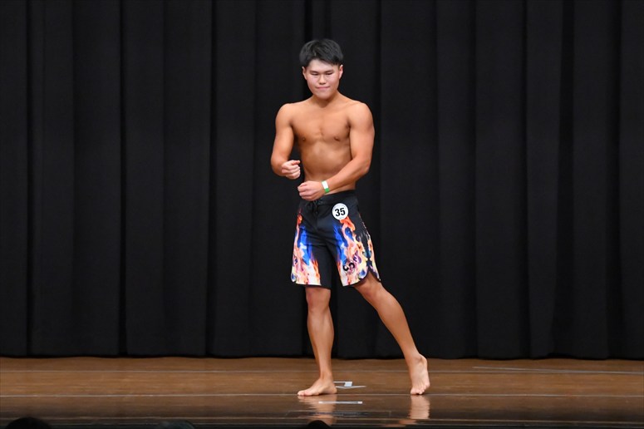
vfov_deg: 6.1
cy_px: 214
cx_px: 322
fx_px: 4023
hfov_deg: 9.2
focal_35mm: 225
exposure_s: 1/400
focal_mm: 150
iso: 8000
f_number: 5.6
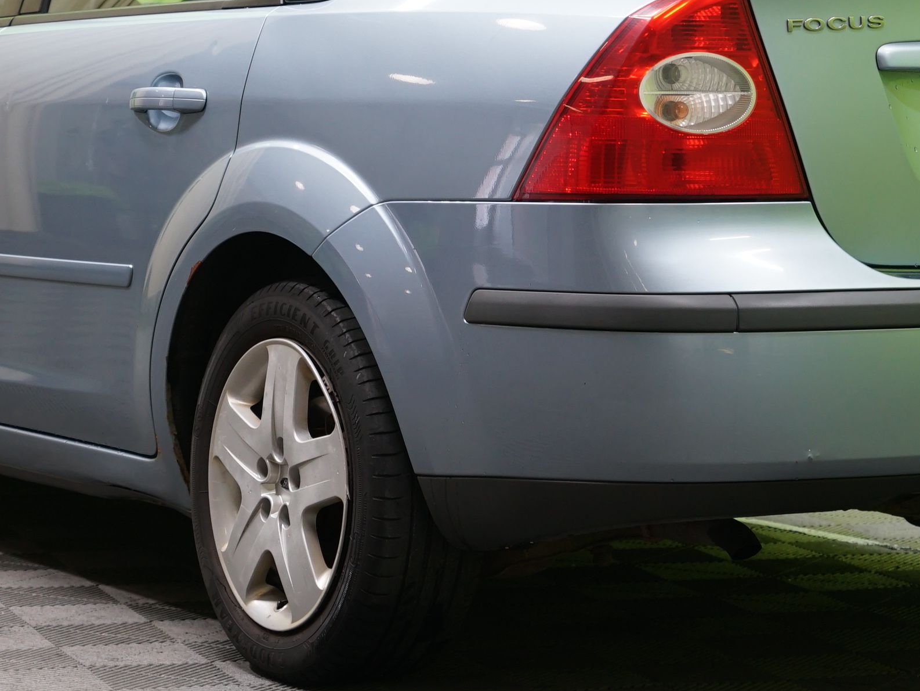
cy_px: 175
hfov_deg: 14.5
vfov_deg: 10.9
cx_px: 510
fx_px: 3615
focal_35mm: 136
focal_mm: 57
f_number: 5.6
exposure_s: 1/20
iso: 400
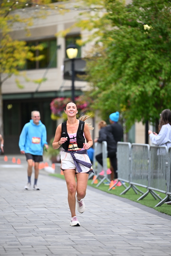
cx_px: 86
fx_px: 1424
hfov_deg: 6.9
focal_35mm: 200
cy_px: 128
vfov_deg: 10.3
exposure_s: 1/2000
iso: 640
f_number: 2.8
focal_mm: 200
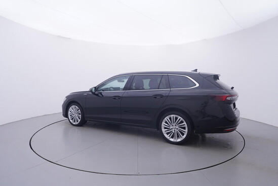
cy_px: 93
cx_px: 139
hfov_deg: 77.3
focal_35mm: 22
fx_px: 174
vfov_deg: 56.2
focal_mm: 15
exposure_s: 1/80
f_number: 5
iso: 200
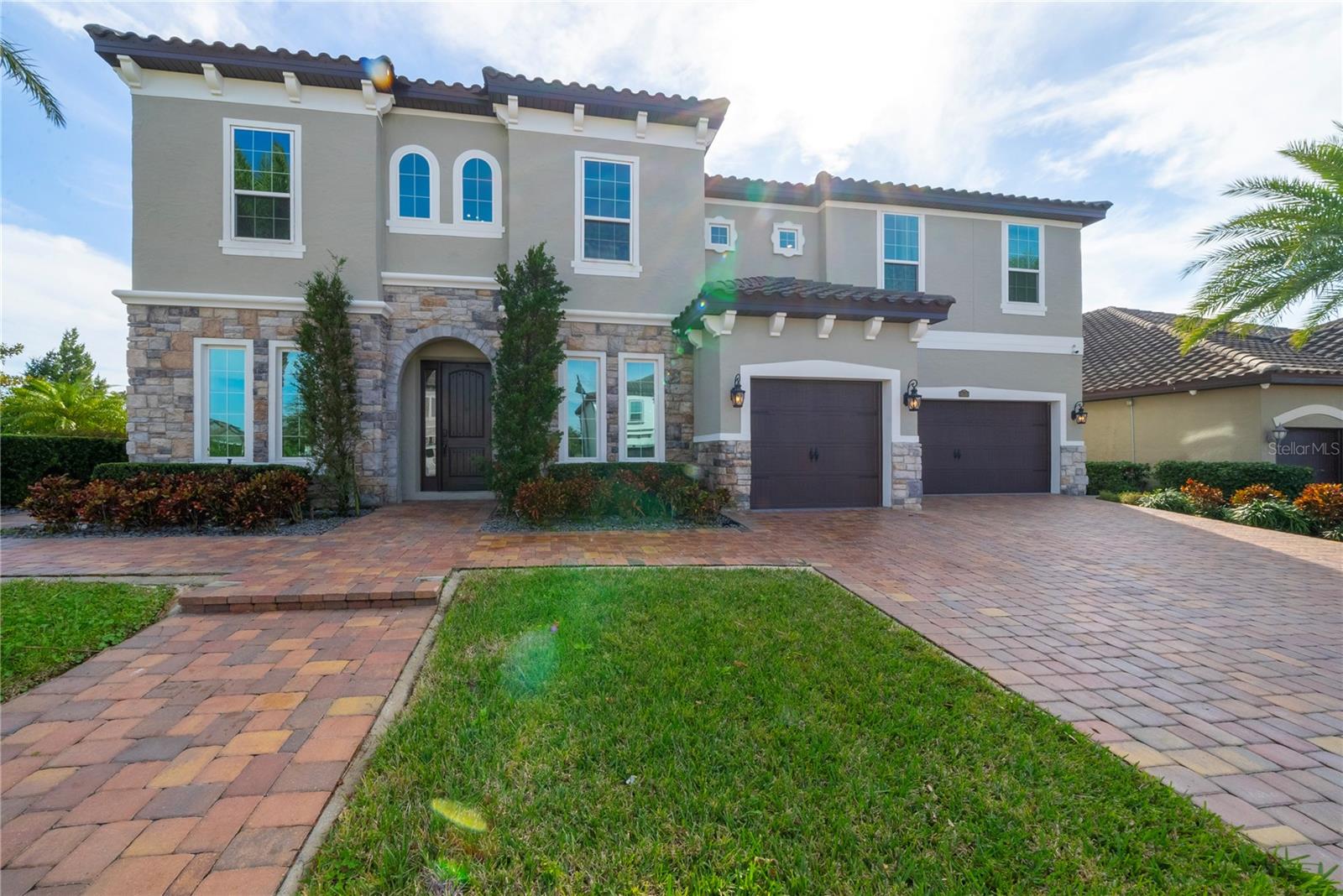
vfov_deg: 90.1
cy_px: 448
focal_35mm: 12
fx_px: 448
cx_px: 672
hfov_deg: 112.6
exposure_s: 1/80
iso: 320
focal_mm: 12
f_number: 20
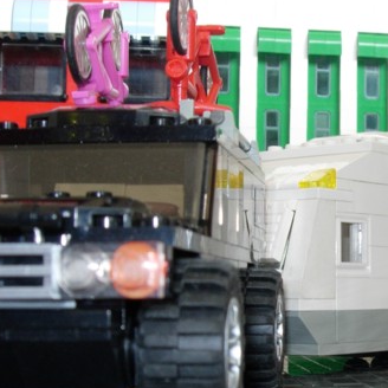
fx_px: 1040
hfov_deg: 20.5
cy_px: 293
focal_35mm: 82
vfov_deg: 21.0
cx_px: 379
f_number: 4.8
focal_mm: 7.8
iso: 79
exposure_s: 1/23.9
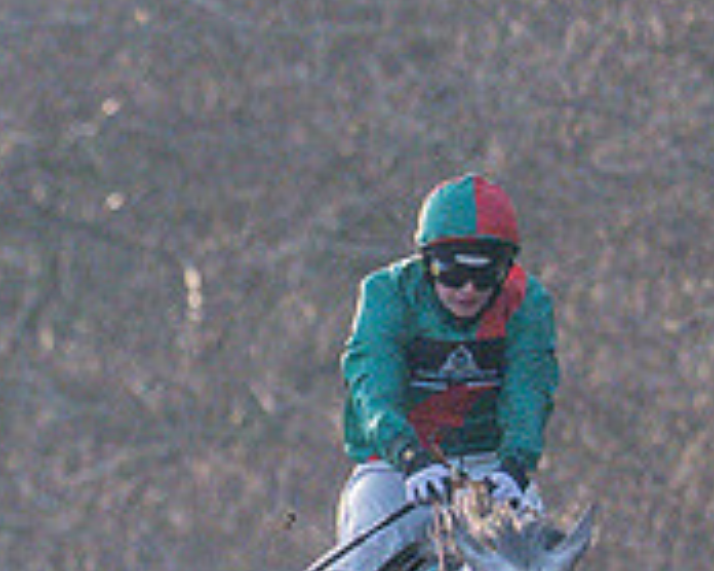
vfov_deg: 0.5
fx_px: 71005
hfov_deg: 0.6
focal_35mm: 3362
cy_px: 344
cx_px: 14
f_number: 5
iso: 800
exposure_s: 1/2000
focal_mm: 400
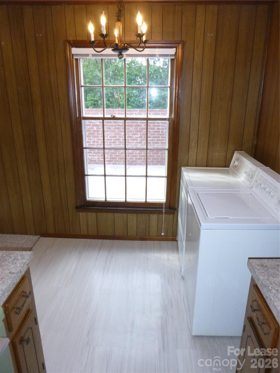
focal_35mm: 25
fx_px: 270
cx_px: 140
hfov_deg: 54.9
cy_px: 186
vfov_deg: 69.4
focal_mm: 4.5
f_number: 3.9
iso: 320
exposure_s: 1/60
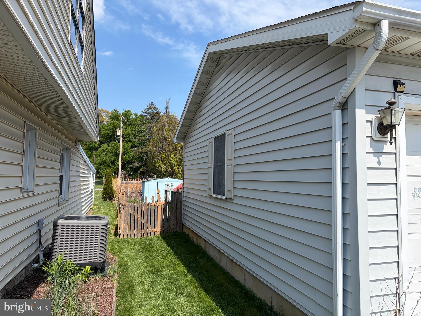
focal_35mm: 26
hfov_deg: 67.3
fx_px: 316
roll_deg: -0.3
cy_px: 158
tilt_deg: +3.5
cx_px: 210
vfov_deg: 53.1
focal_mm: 5.96
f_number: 1.6
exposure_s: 1/4329
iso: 64
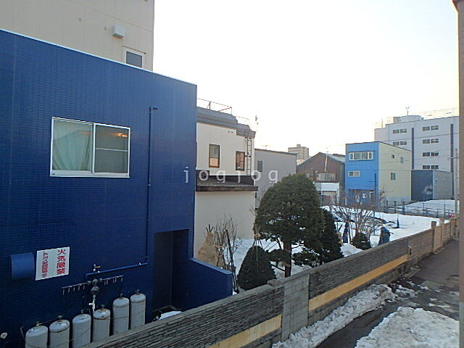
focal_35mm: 21
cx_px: 232
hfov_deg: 79.0
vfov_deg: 63.4
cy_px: 174
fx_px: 281
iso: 125
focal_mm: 3.7
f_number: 3.5
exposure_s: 1/320
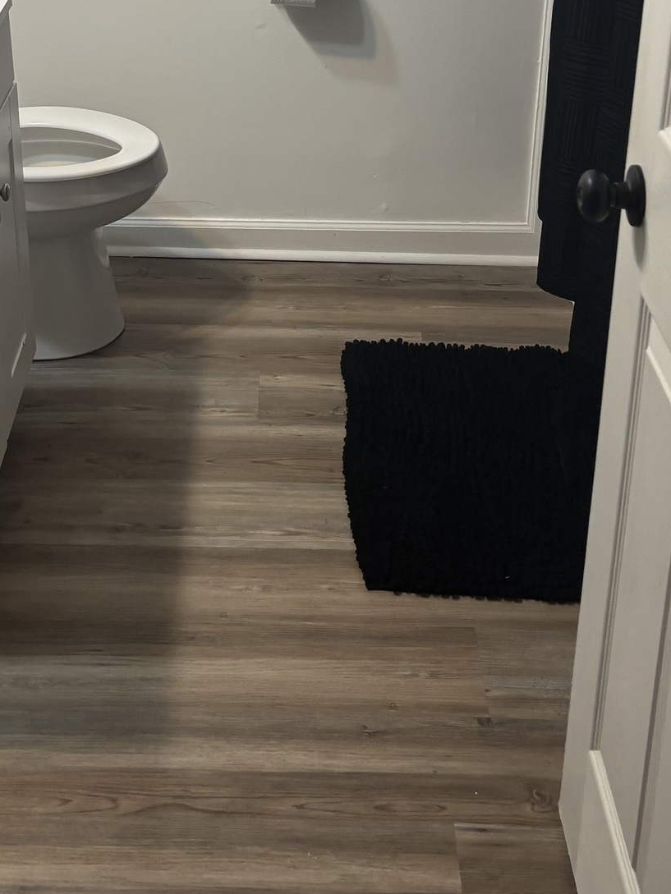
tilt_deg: -19.7
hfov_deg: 26.5
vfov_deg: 33.4
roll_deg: -1.0
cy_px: 121
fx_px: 1421
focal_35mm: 55
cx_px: 274
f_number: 1.6
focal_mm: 5.96
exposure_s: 1/60
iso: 125
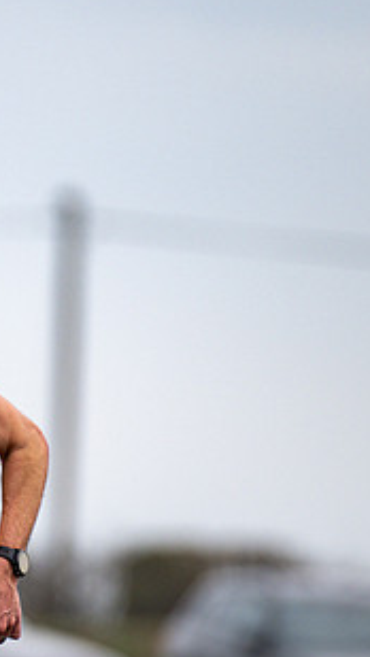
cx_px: -162
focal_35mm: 883
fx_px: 15388
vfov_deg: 2.4
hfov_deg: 1.4
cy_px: 383
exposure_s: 1/1600
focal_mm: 300
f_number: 2.8
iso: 320
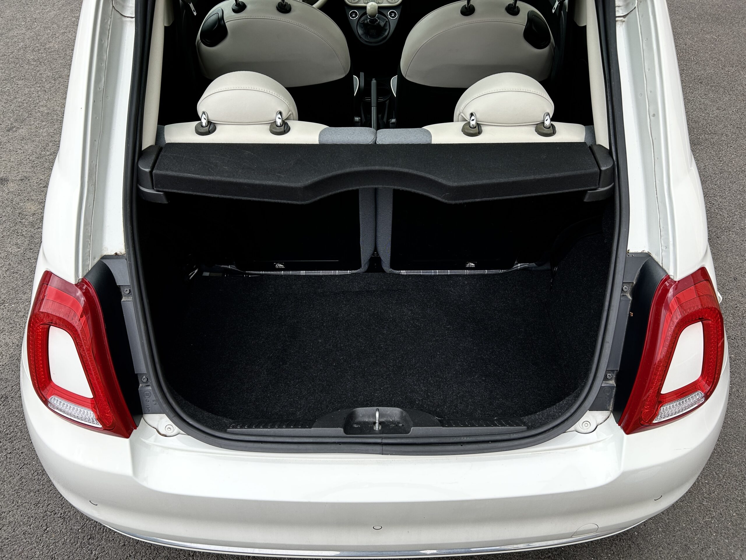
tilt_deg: -45.3
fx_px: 560
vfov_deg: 53.1
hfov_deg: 67.3
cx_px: 373
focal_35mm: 26
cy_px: 280
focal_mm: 5.7
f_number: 1.5
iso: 50
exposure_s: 1/1019
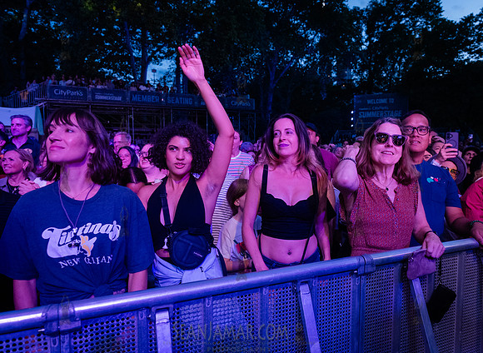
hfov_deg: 66.6
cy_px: 177
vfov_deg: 51.5
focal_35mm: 26
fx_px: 366
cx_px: 270
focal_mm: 24
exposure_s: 1/320
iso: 6400
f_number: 4
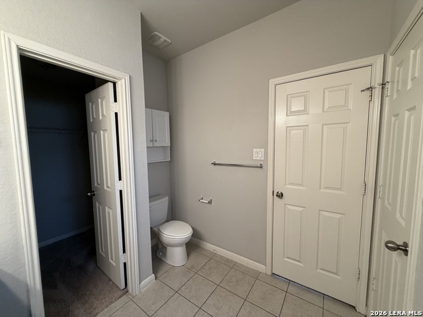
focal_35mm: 14
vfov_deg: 85.7
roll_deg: +0.4
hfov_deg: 102.1
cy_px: 158
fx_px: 171
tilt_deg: -4.7
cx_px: 212
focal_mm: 2.22
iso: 160
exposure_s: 1/60
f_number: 2.2
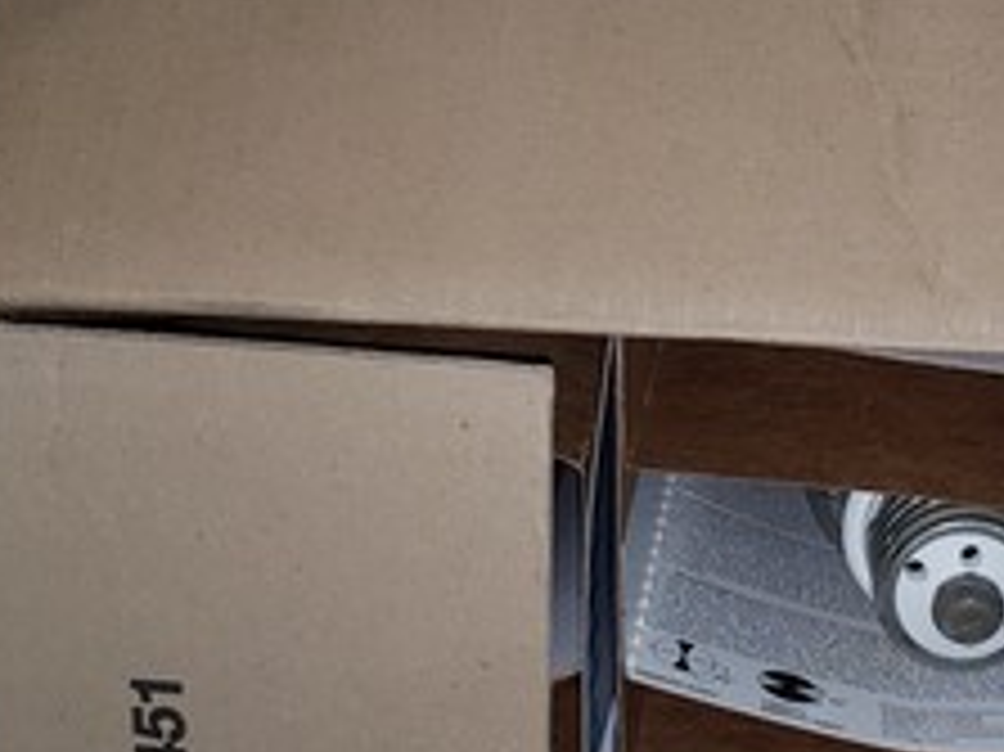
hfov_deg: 27.5
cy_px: 554
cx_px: 716
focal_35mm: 70
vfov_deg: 20.8
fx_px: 2029
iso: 80
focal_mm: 4.2
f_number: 1.7
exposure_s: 1/100
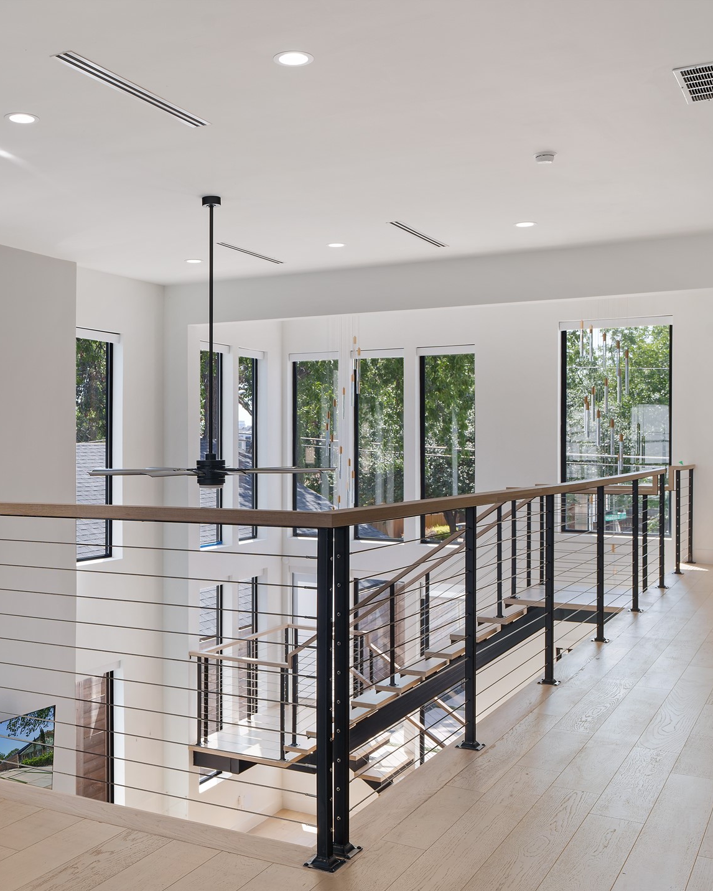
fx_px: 976
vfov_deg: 49.1
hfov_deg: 39.6
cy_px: 449
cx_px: 230
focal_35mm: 37
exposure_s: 1/2.5
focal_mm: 26
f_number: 8
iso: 100
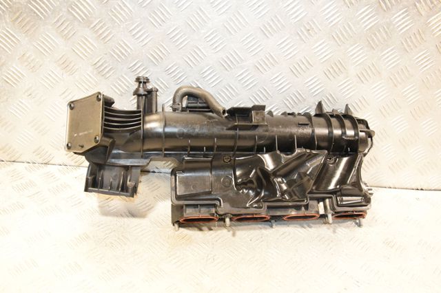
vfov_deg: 39.9
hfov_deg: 57.2
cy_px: 146
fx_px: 404
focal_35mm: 33
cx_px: 220
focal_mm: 22
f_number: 5.6
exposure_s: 1/100
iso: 1600
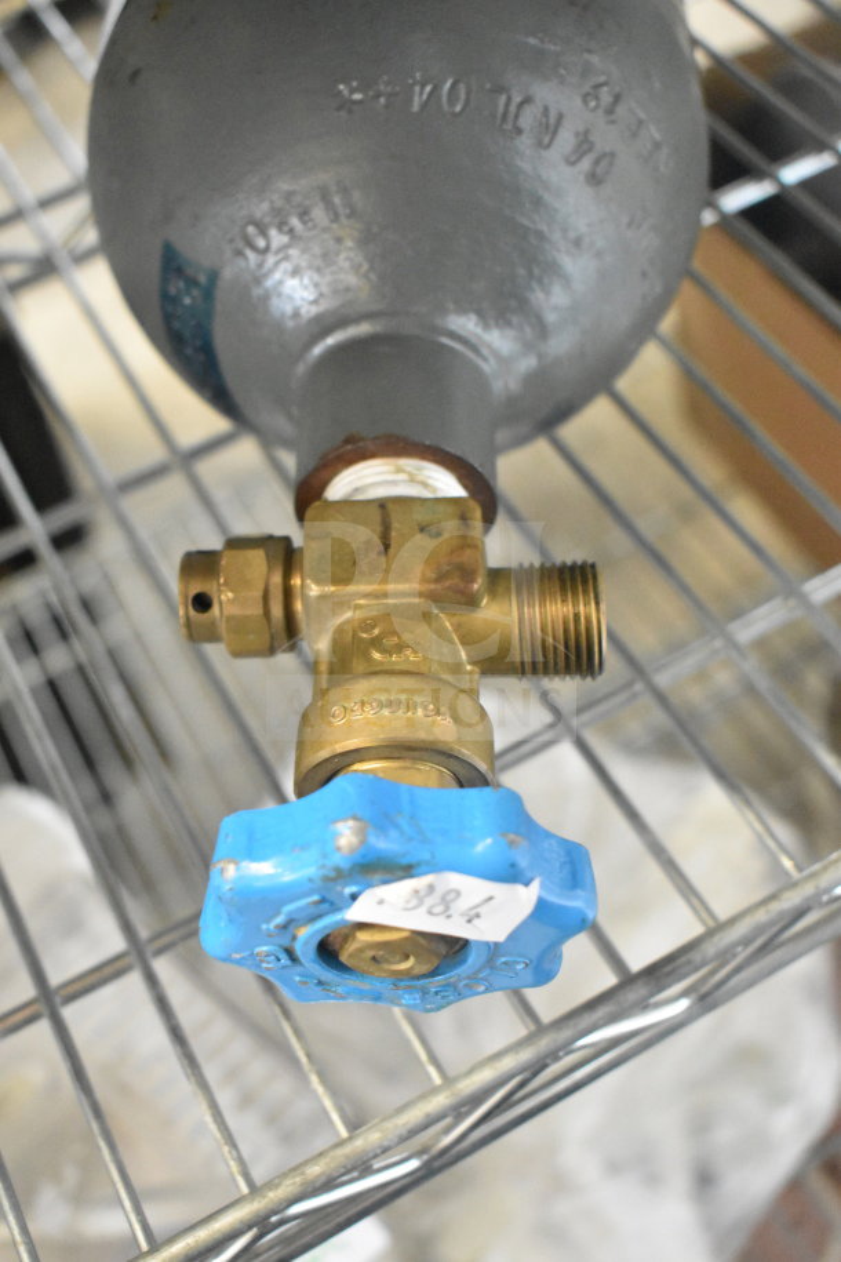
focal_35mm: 45
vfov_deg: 43.6
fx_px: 1577
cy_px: 631
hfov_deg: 29.9
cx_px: 420
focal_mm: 30
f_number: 4.2
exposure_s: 1/50
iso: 9000
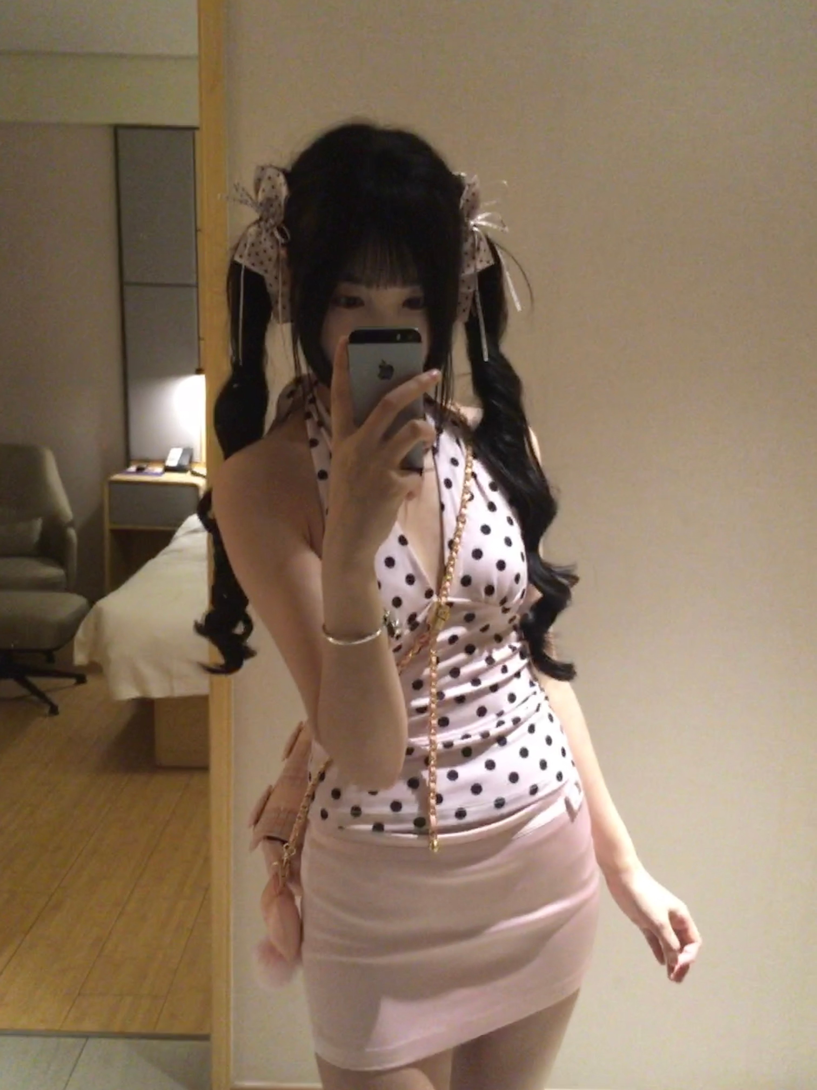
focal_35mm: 29
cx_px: 408
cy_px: 545
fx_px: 913
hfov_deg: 48.2
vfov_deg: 61.7
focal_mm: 4.15
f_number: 2.2
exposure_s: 1/17
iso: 250
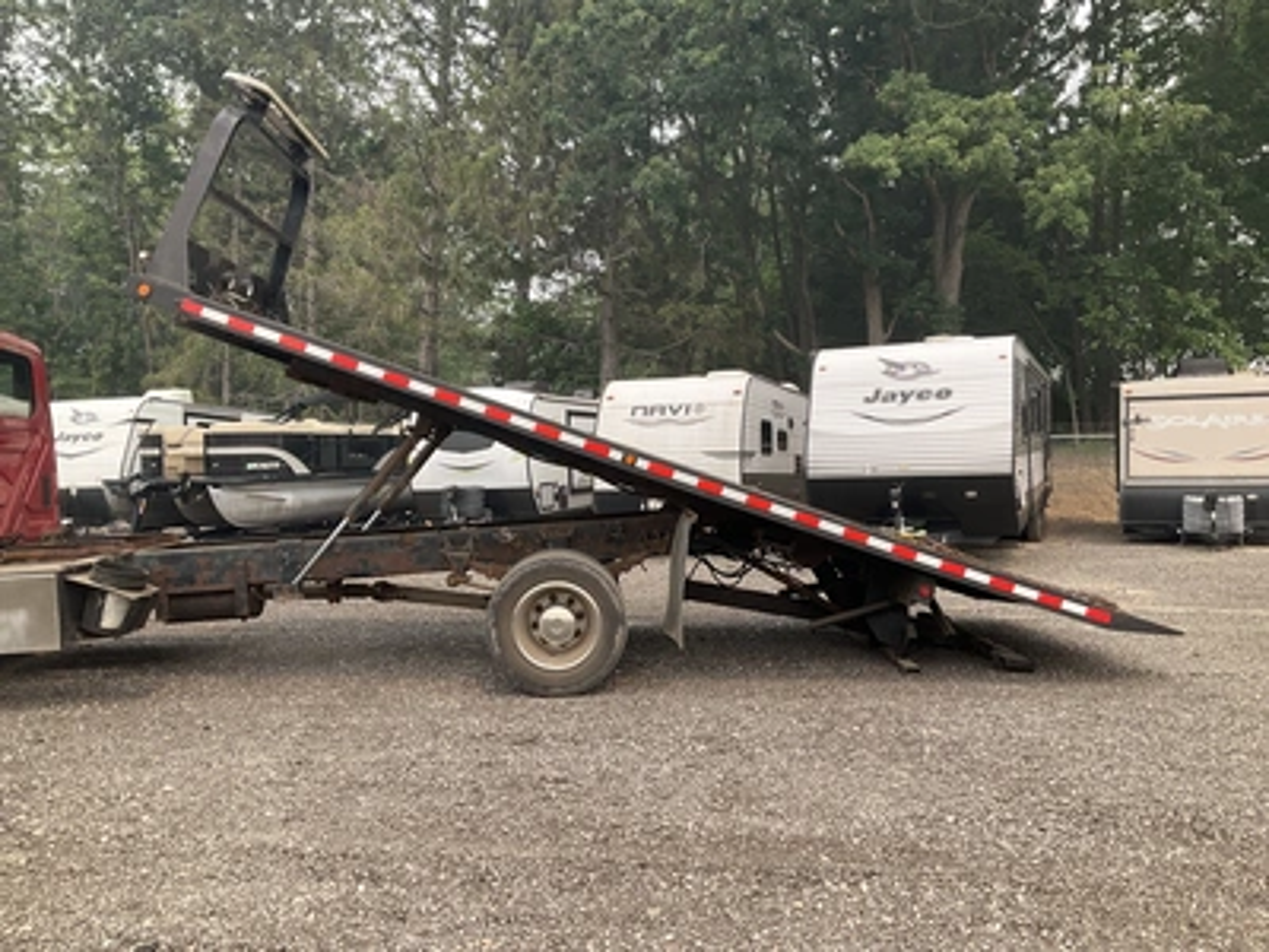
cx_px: 634
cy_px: 476
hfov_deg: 61.7
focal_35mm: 29
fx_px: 1063
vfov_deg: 48.2
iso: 25
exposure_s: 1/804
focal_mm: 3
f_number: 1.8
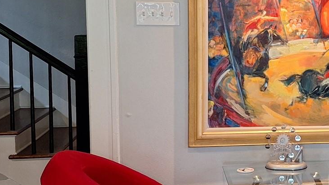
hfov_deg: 27.6
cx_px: 360
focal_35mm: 70
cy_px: 75
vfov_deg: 17.2
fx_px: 611
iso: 200
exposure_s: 1/40
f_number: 1.8
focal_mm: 5.54
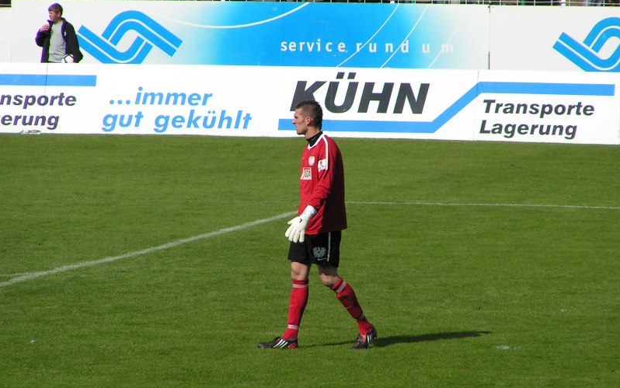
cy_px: 178
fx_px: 6827
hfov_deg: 5.2
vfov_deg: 3.3
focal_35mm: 404
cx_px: 310
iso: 50
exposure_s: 1/1000
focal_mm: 58
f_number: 5.6
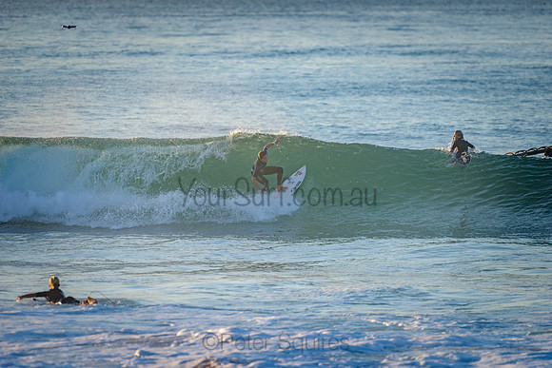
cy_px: 184
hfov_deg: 4.1
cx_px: 276
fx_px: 7668
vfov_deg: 2.8
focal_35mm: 500
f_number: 5.6
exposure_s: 1/2000
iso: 500
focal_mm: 500
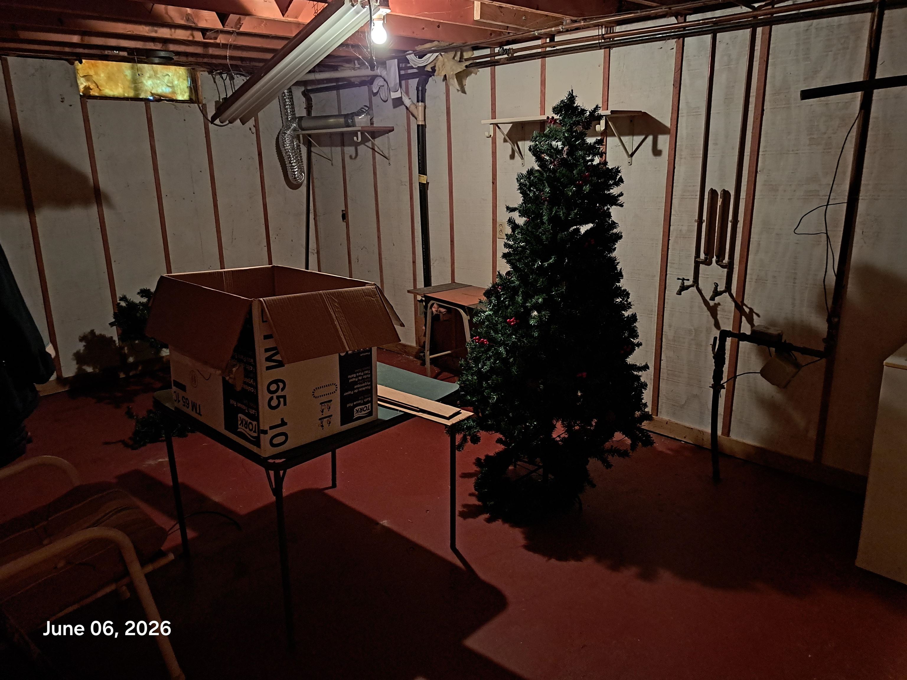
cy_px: 340
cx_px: 454
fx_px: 629
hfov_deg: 71.6
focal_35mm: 24
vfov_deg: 56.8
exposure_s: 1/20
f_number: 1.8
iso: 1000
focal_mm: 5.23
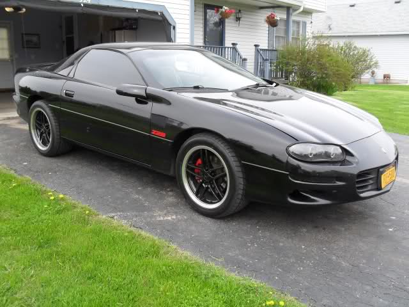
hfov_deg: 52.6
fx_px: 414
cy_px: 154
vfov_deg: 40.7
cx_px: 204
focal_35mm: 35
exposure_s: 1/350
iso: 100
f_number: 3.2
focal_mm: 6.3
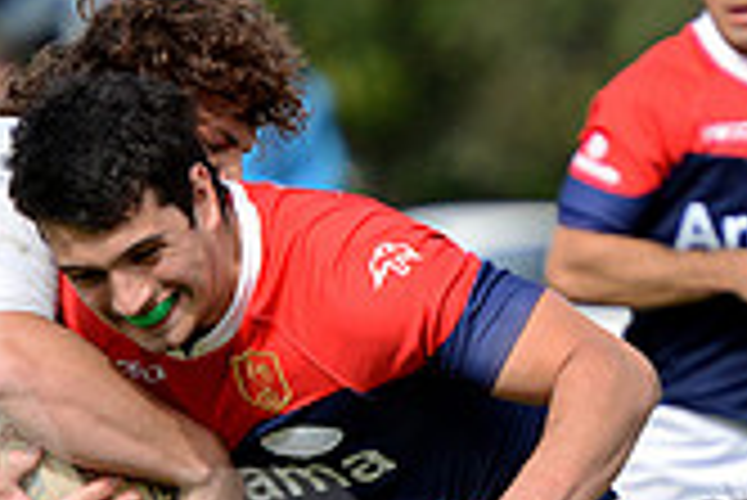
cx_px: 540
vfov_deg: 1.5
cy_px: 601
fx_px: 18836
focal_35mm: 907
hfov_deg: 2.3
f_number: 4
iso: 400
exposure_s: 1/1250
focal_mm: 260
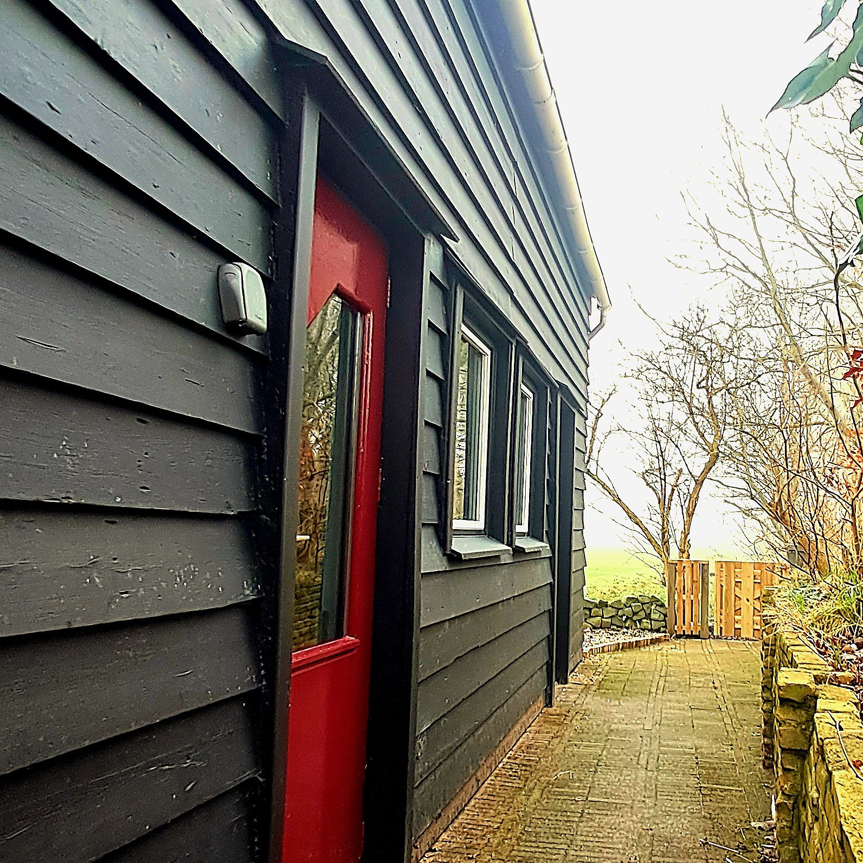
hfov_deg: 54.4
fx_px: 818
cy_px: 468
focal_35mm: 29
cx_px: 578
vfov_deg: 55.6
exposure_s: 1/40
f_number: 2.2
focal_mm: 1.64
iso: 64
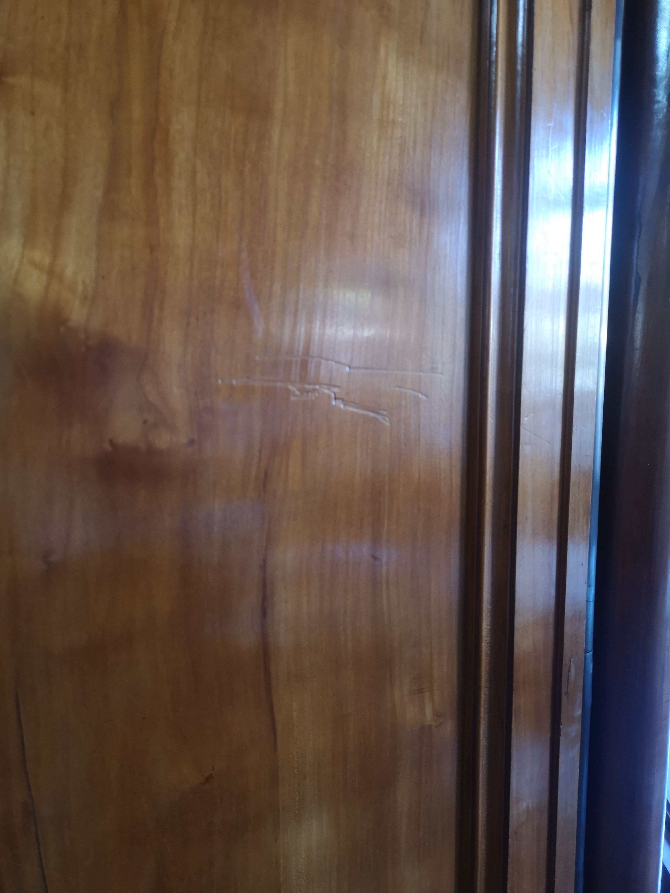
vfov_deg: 65.3
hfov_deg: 51.4
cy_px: 446
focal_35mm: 27
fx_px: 697
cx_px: 335
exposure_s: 1/33.3
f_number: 1.8
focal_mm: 5.58
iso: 320
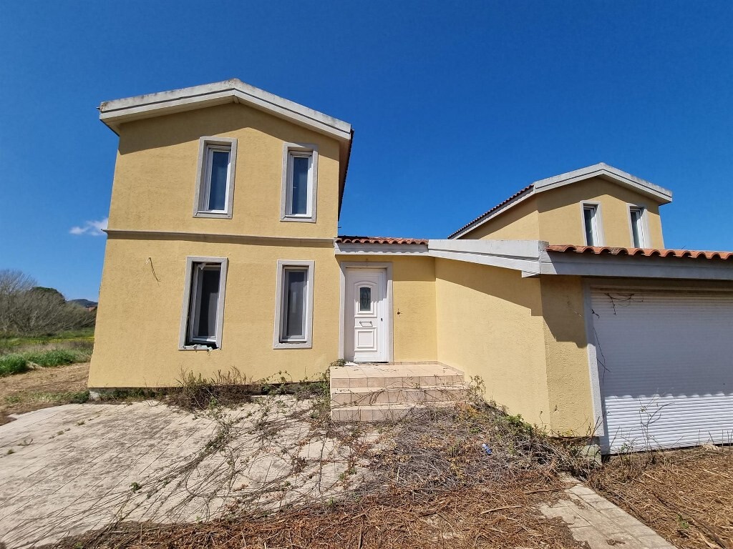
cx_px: 366
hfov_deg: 106.2
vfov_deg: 89.9
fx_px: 275
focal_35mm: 13
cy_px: 274
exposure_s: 1/2888
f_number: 2.2
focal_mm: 2.2
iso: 50
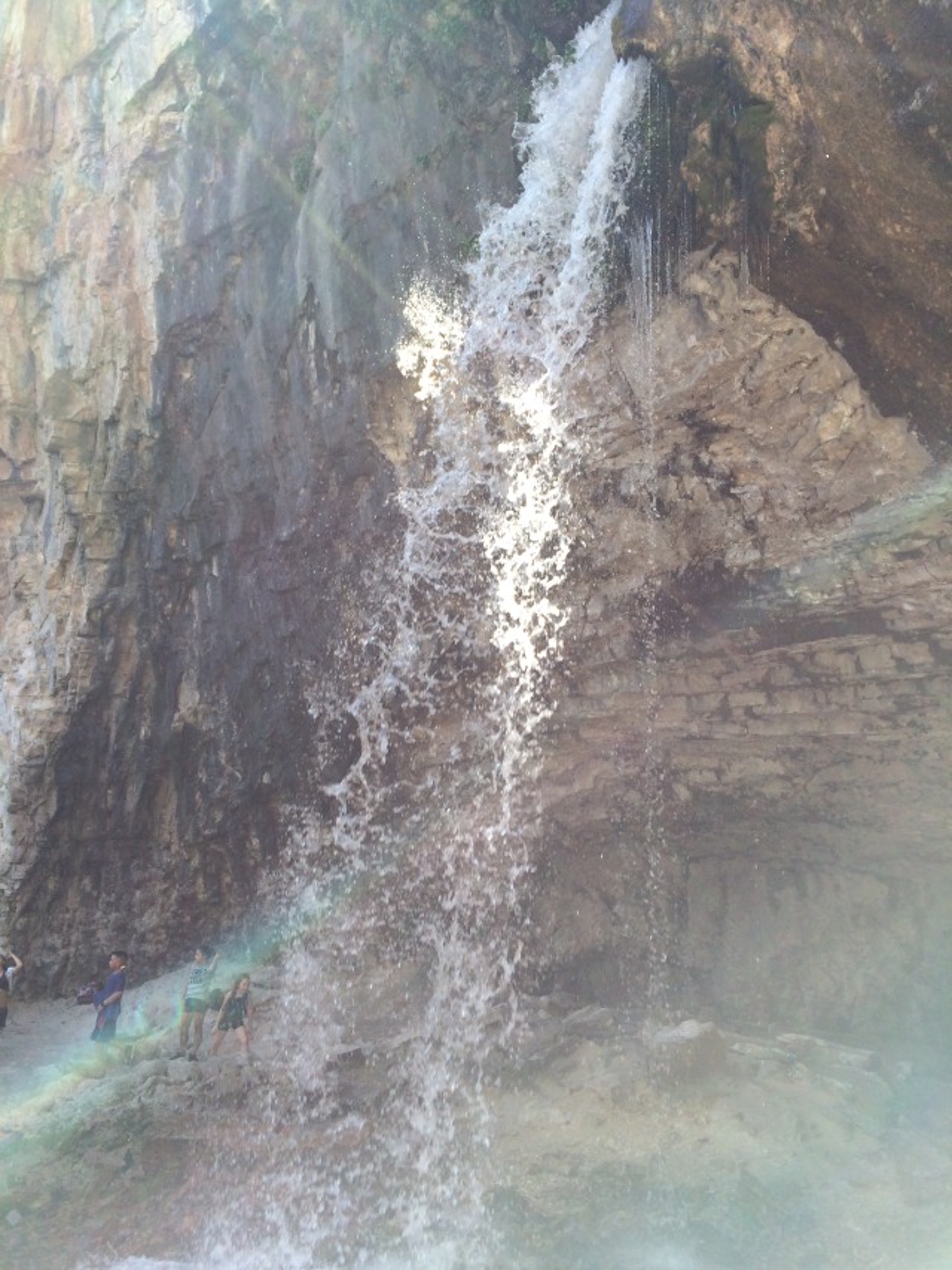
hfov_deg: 48.2
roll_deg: -3.1
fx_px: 1063
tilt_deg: +13.6
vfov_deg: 61.7
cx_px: 476
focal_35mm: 29
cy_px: 635
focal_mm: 4.15
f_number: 2.2
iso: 32
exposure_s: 1/466
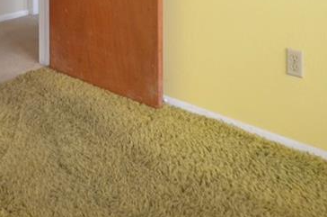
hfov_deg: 28.6
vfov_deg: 17.4
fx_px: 598
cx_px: -3
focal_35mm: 66
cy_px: -154
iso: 450
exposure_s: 1/60
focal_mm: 10
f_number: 4
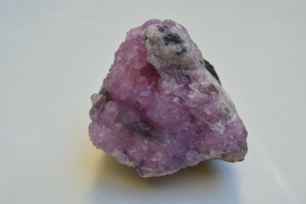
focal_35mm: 34
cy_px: 102
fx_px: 293
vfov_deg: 38.4
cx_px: 153
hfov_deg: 55.1
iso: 450
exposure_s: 1/40
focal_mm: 23
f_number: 10
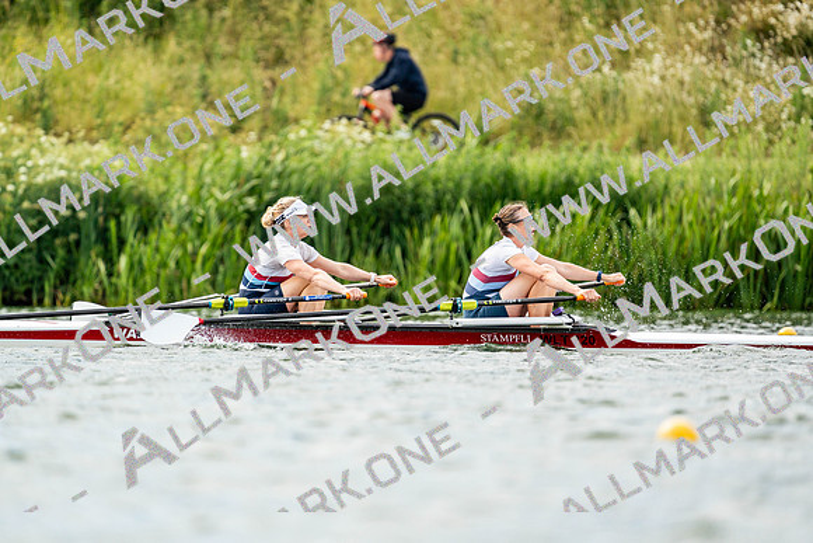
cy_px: 272
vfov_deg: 2.3
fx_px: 13553
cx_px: 406
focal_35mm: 600
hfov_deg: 3.4
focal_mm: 600
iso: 640
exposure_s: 1/2000
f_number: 6.3
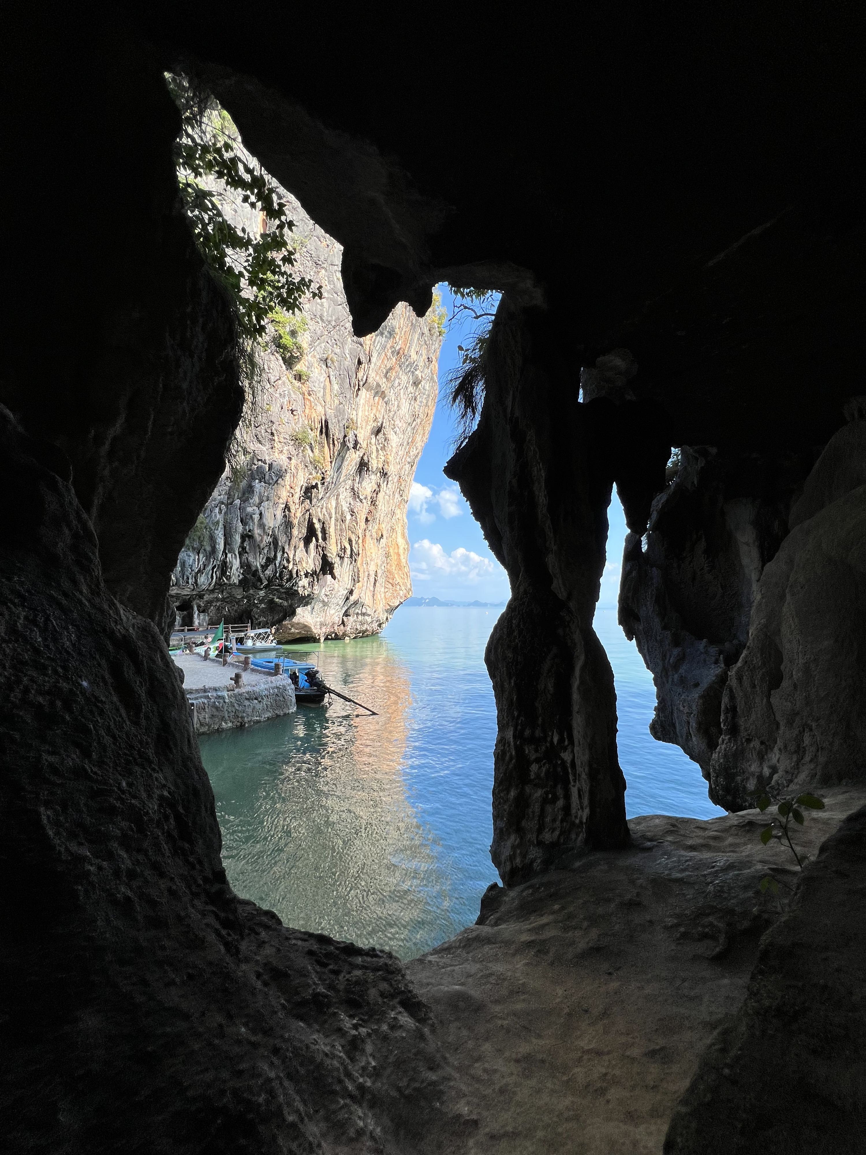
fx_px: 434
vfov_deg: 106.2
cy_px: 578
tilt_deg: +4.2
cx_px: 433
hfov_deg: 89.9
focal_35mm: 13
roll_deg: +0.0
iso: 32
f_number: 1.8
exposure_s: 1/968
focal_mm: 1.57
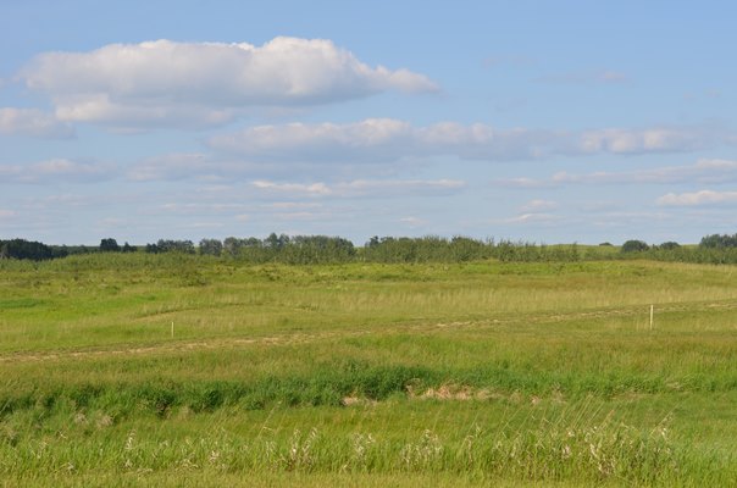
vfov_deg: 18.1
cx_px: 368
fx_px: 1532
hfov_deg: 27.0
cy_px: 244
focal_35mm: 75
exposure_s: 1/250
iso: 100
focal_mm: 50
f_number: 8
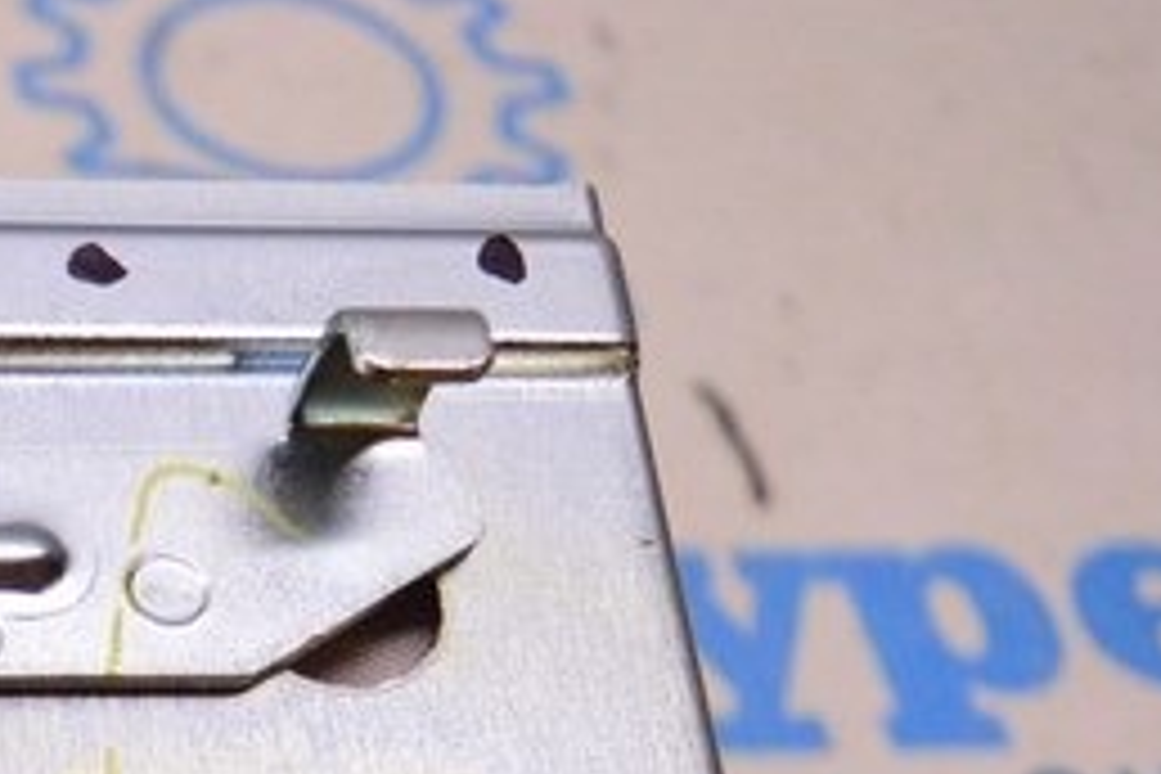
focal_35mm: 107
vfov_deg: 12.0
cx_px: -958
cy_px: 1307
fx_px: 3450
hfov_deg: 16.0
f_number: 4
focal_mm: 18
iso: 1600
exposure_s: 1/400
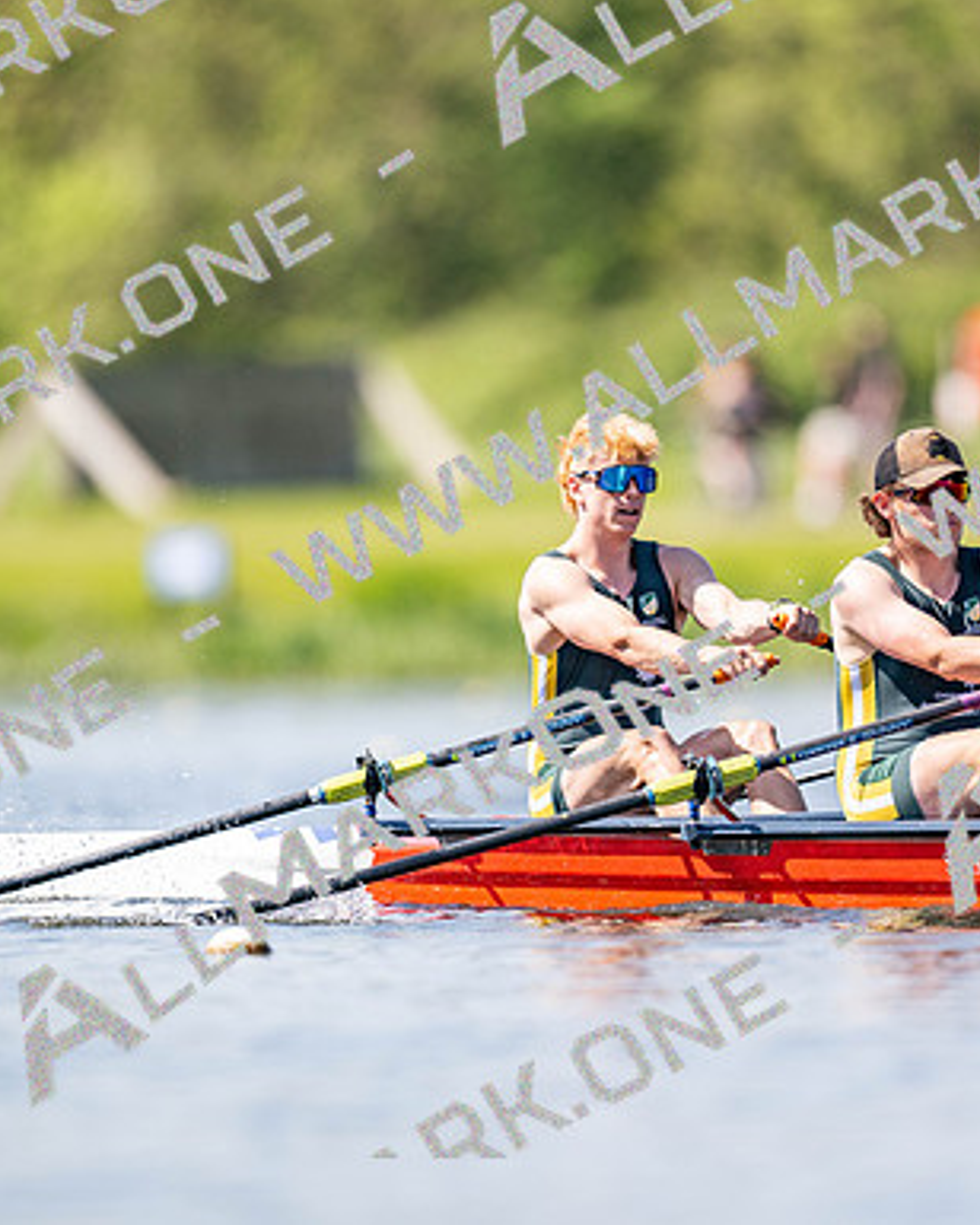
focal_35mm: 849
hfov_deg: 1.8
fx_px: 30781
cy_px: 612
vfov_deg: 2.3
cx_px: 665
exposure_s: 1/2500
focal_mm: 600
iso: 360
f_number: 4
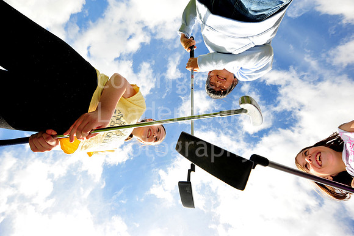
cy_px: 118
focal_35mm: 16
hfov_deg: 96.8
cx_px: 177
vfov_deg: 73.7
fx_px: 157
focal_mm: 16
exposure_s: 1/250
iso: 250
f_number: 11
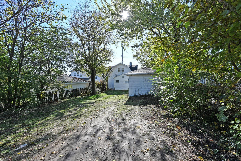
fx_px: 94
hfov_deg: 104.3
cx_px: 120
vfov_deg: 81.2
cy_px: 80
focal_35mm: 14
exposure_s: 1/320
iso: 100
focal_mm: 14
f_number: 6.3
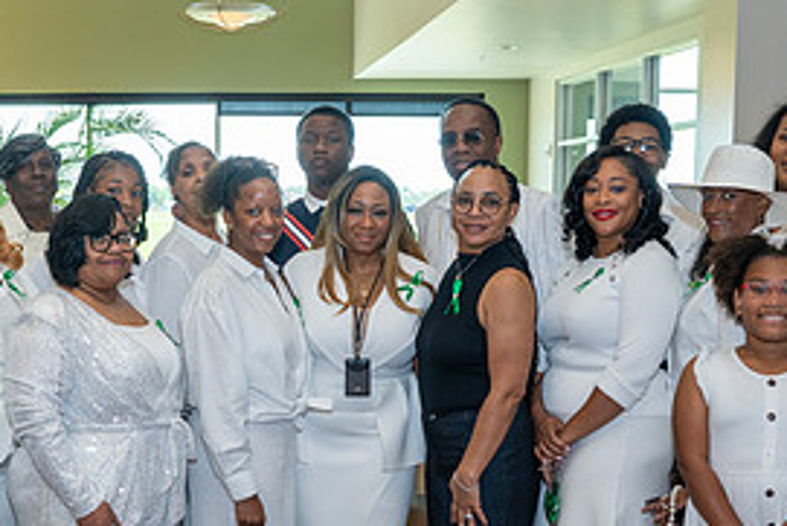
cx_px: 253
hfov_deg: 32.1
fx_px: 1356
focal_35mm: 62
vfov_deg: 21.9
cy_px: 344
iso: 500
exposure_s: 1/160
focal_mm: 29
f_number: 5.6
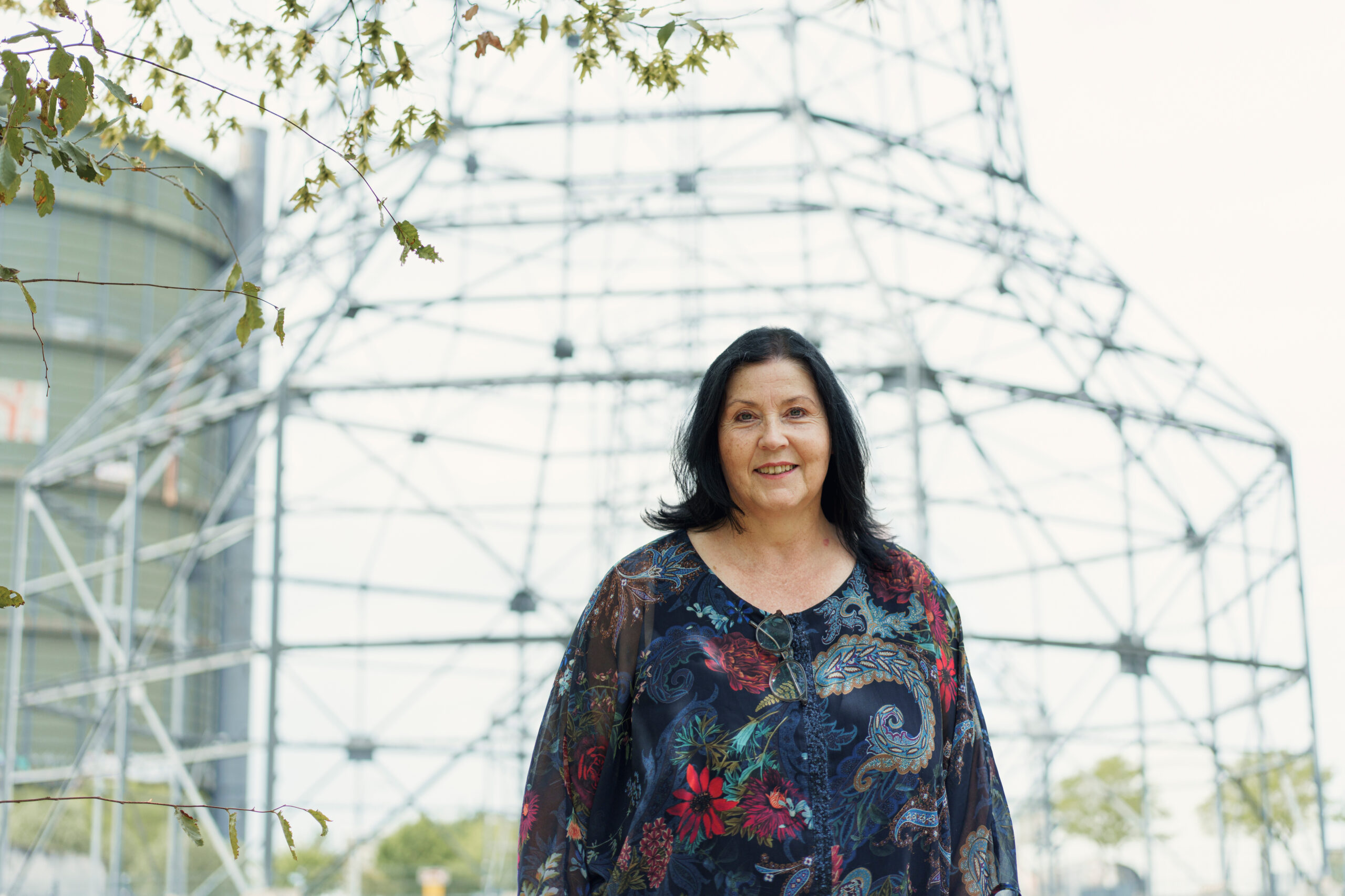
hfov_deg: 36.2
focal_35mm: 55
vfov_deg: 24.6
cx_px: 672
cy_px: 448
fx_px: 2055
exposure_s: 1/1600
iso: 125
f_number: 2.5
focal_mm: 55
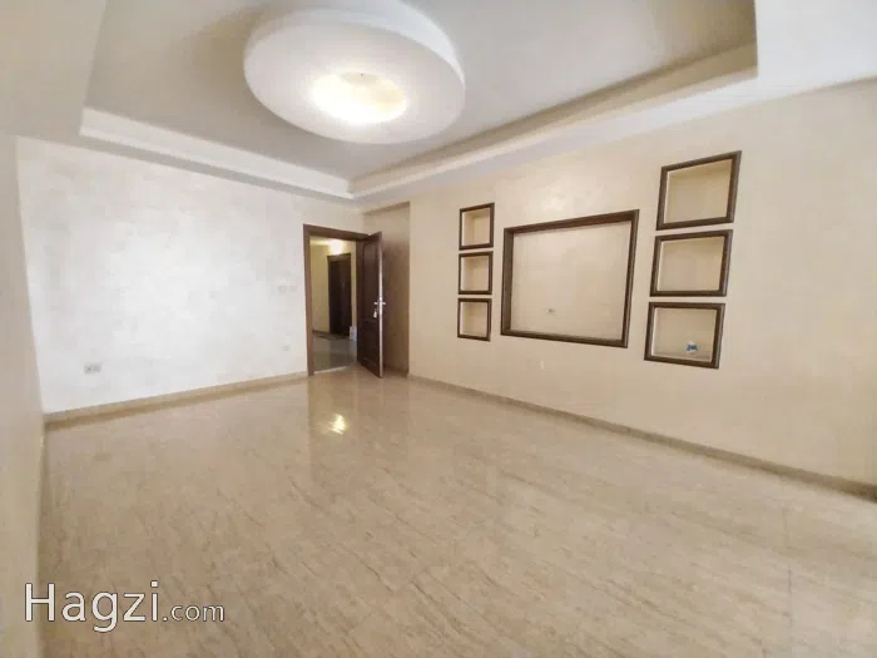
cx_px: 438
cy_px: 329
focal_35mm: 13
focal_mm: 1.3
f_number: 2.2
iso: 320
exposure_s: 1/20
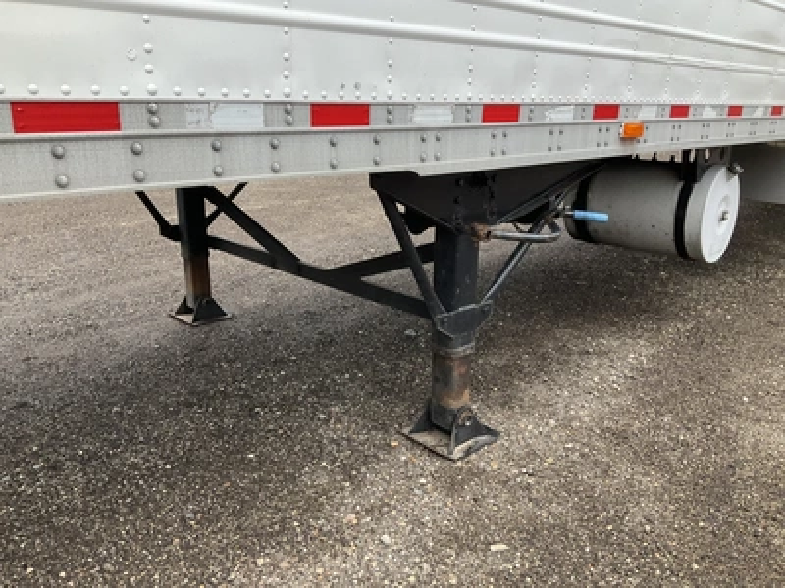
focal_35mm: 29
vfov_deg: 48.2
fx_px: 658
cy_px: 294
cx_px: 392
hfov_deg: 61.7
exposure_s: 1/122
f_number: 1.8
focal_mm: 3
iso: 32
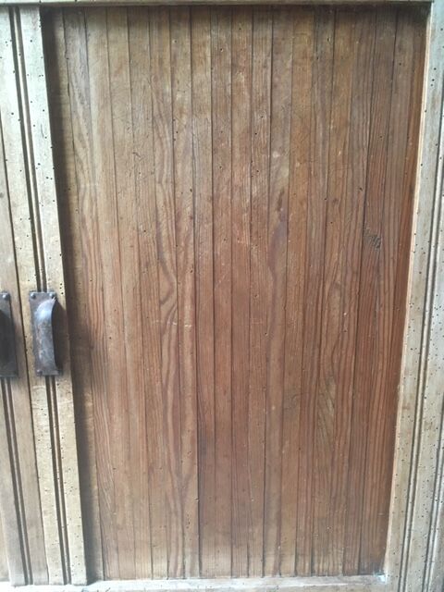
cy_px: 296
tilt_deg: -18.3
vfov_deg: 61.7
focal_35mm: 29
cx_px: 222
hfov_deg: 48.2
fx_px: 496
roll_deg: +0.2
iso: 200
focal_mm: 4.15
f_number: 2.2
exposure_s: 1/33
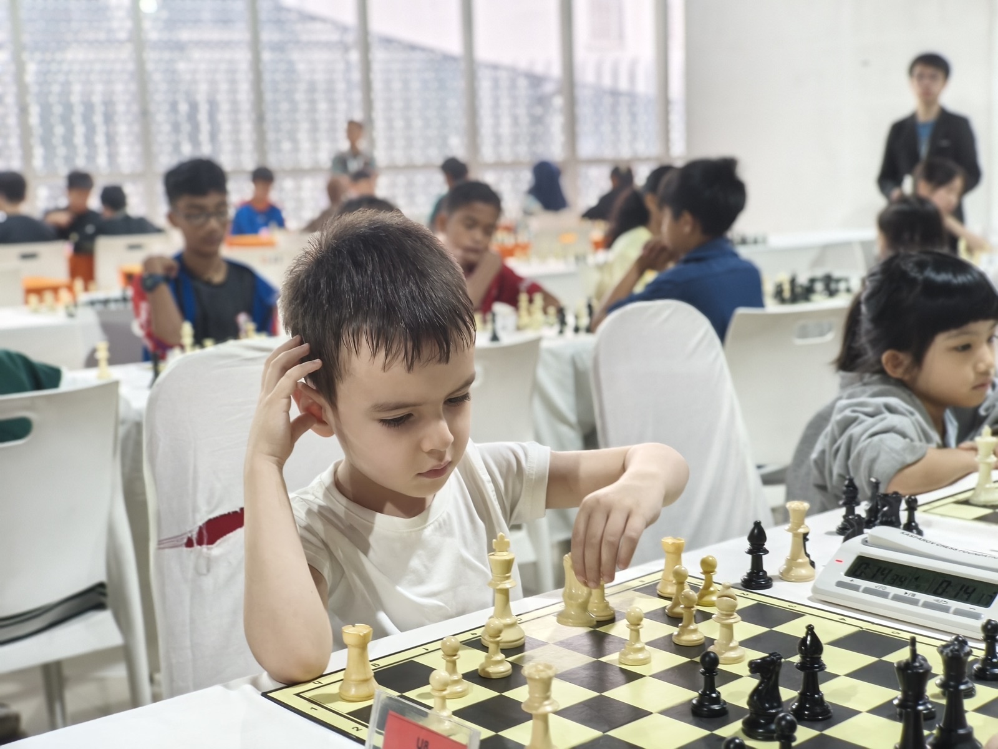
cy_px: 374
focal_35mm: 46
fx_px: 1326
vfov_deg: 31.5
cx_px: 499
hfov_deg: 41.2
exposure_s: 1/50
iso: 640
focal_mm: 7.1
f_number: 1.9
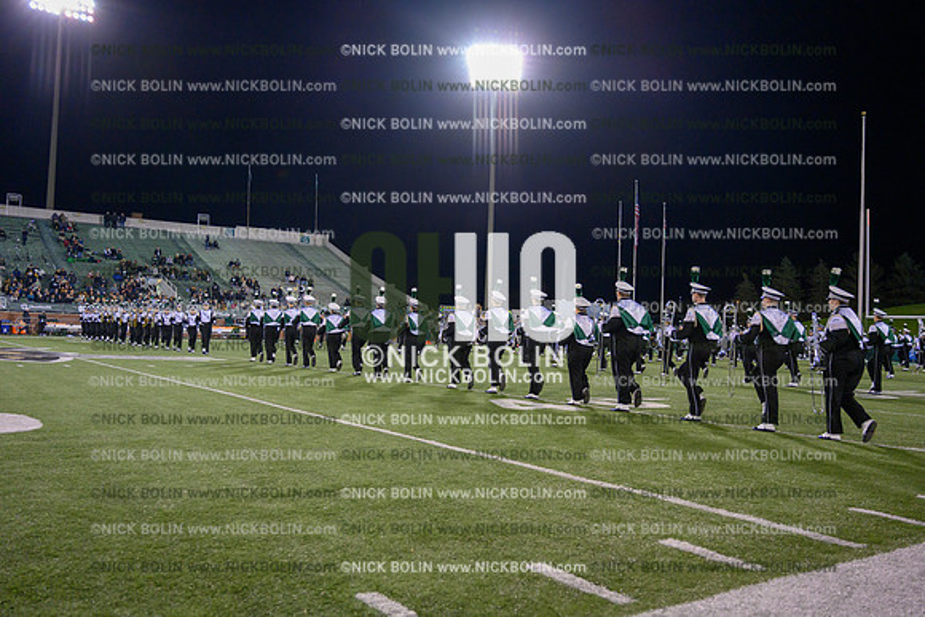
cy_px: 308
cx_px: 462
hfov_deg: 56.5
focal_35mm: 34
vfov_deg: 39.4
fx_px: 861
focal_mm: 33.5
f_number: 4
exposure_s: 1/800
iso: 5000
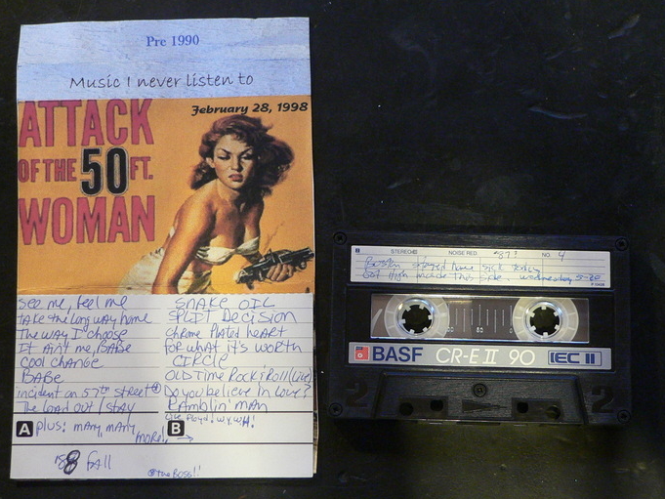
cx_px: 326
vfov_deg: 17.2
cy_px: 253
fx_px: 1652
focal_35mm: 86
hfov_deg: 22.8
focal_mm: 11
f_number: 2.8
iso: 200
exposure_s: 1/5
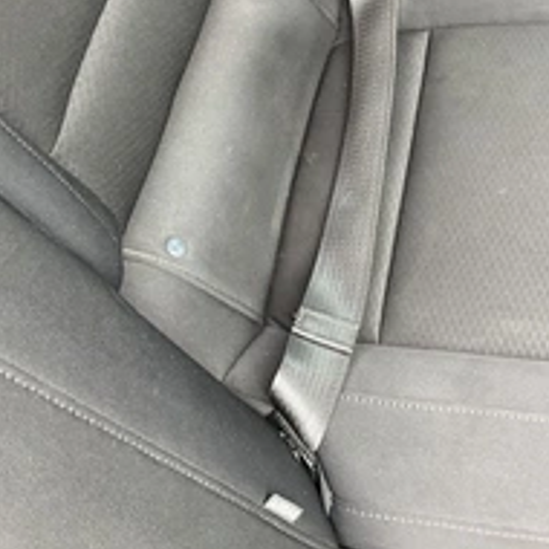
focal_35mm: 54
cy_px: 220
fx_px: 969
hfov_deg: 31.1
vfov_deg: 31.5
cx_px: 413
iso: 64
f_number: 1.8
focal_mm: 3
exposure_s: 1/88
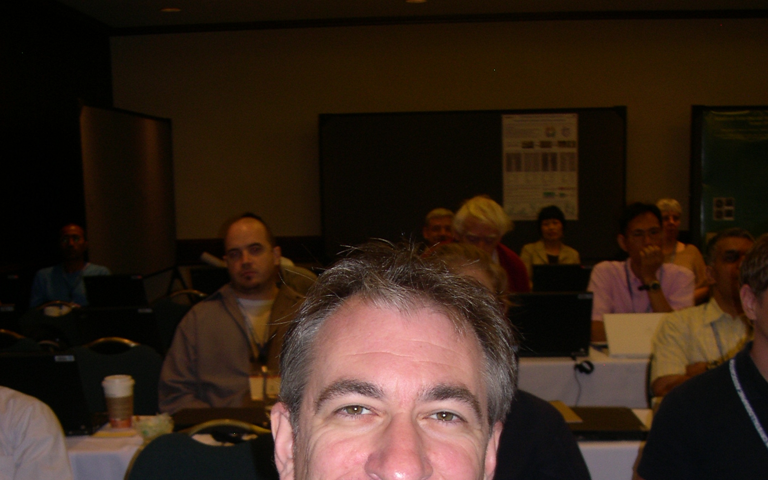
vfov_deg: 23.2
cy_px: 457
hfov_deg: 37.5
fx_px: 1130
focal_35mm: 54
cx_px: 384
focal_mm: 8
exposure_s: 1/60
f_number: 2.8
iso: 100
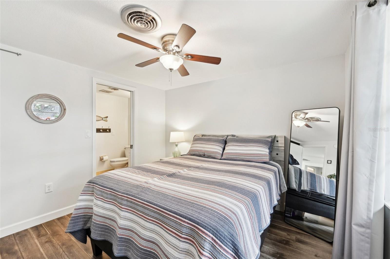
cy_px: 130
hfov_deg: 104.3
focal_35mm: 14
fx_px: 151
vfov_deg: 81.1
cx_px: 195
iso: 400
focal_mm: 14
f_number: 8
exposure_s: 1/30
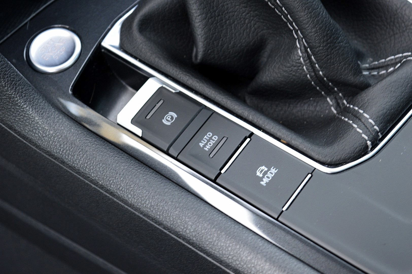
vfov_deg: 16.5
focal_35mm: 82
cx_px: 206
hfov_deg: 24.6
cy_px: 137
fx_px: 943
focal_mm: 55
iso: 800
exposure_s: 1/25
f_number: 5.6
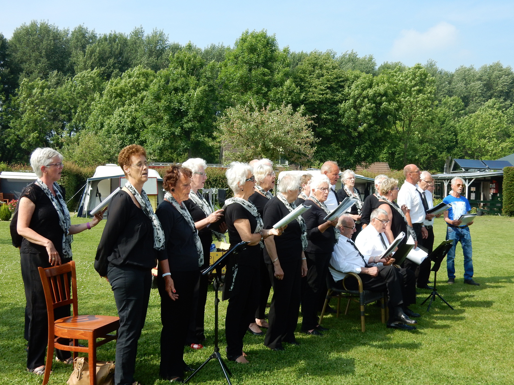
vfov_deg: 33.6
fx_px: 638
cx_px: 257
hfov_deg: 43.9
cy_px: 192
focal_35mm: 43
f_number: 4.2
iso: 125
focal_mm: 7.6
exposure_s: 1/500
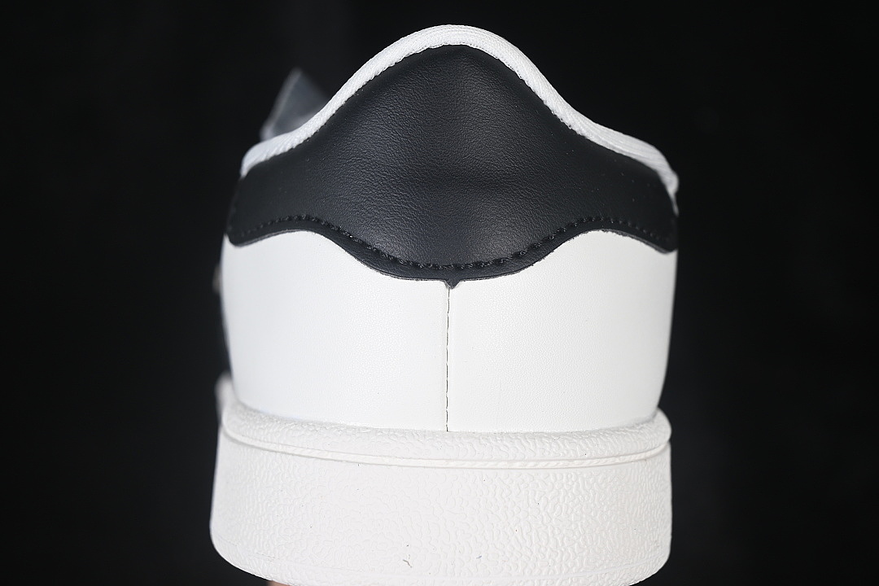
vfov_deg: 18.2
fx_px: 1831
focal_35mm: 75
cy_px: 293
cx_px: 440
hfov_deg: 27.0
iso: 160
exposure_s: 1/80
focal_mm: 50
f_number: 7.1
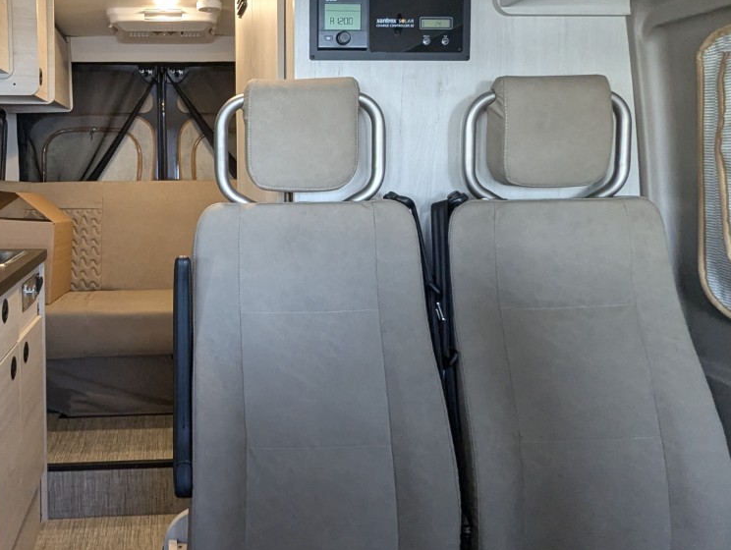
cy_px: 197
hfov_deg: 57.6
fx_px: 634
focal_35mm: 30
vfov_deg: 46.4
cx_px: 206
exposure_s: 1/77
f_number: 2.2
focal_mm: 2.35
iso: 366
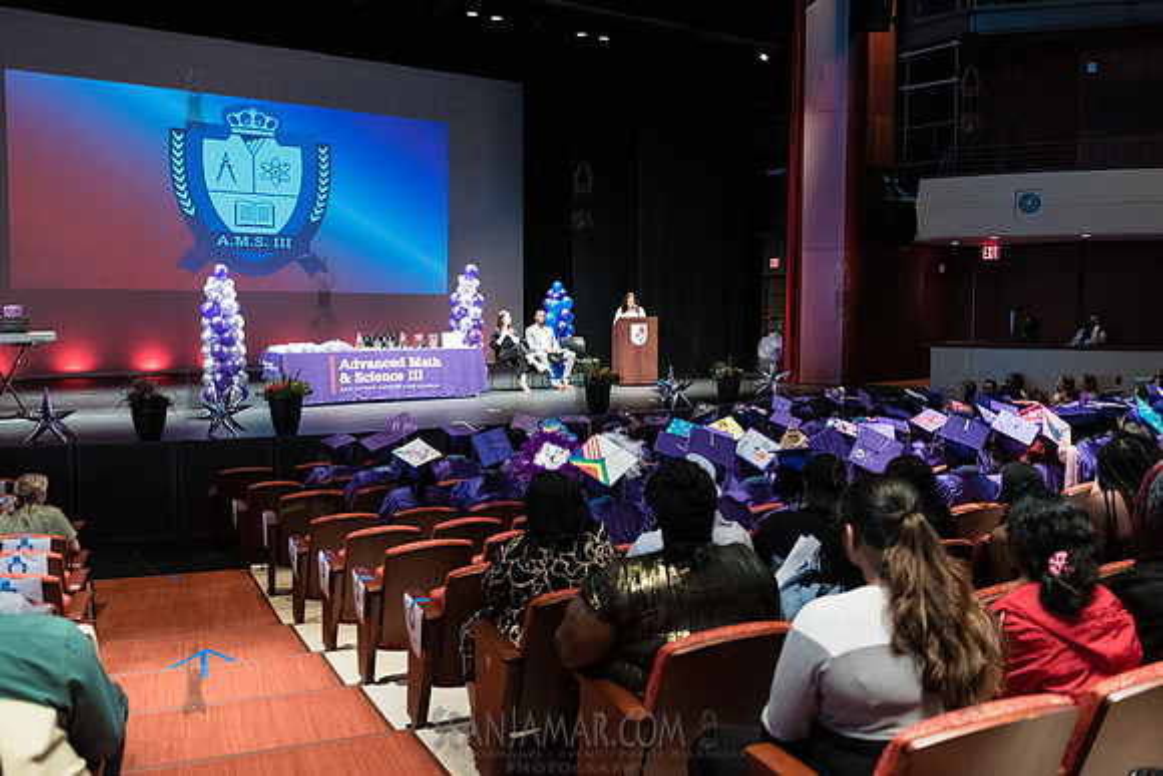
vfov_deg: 40.3
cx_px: 582
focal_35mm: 33
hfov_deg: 57.6
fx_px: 1057
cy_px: 388
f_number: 3.5
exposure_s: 1/200
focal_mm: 31
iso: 4000
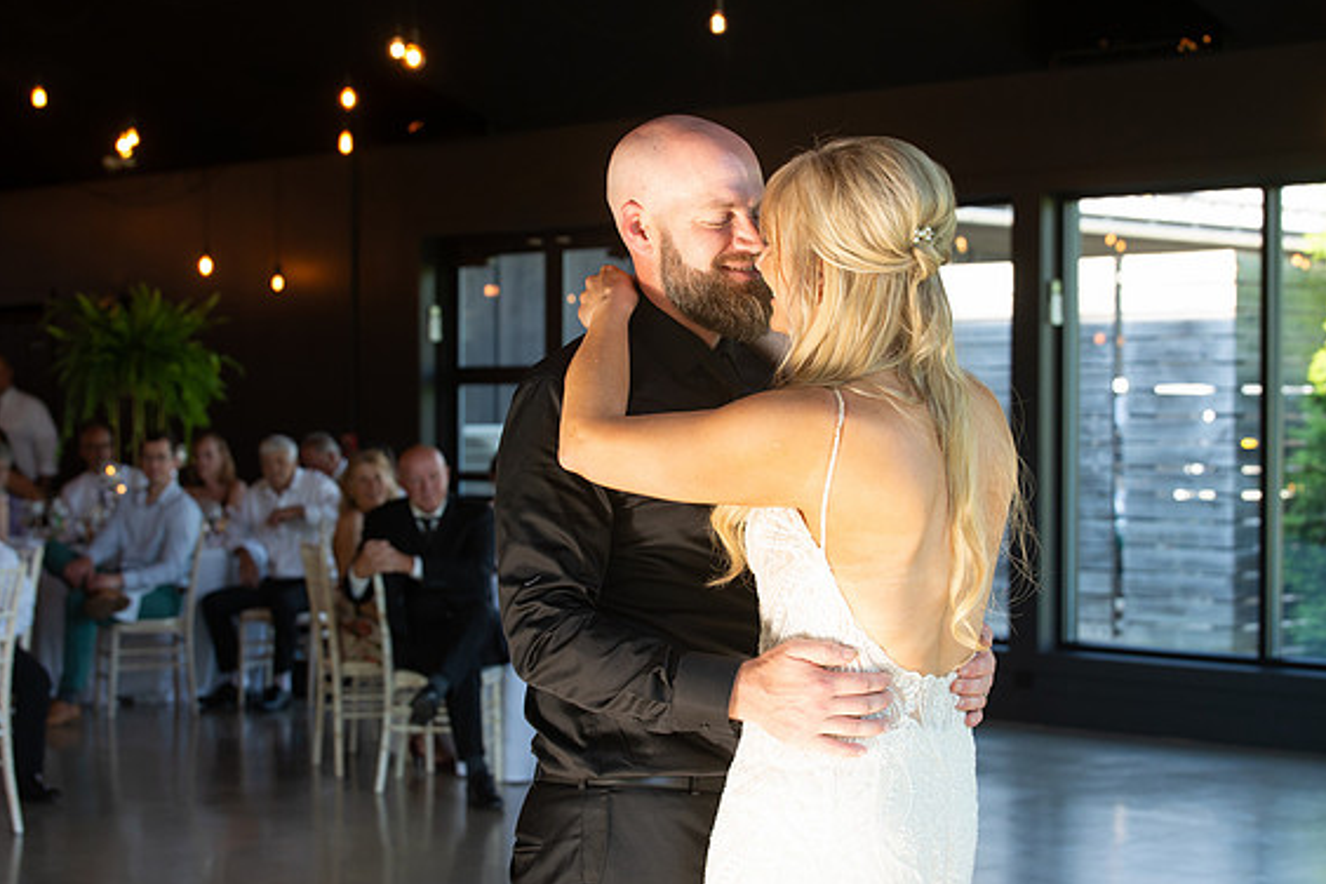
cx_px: 677
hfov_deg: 28.1
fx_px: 2652
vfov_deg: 18.9
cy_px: 441
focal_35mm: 72
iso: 1000
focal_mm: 70
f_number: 6.3
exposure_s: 1/160
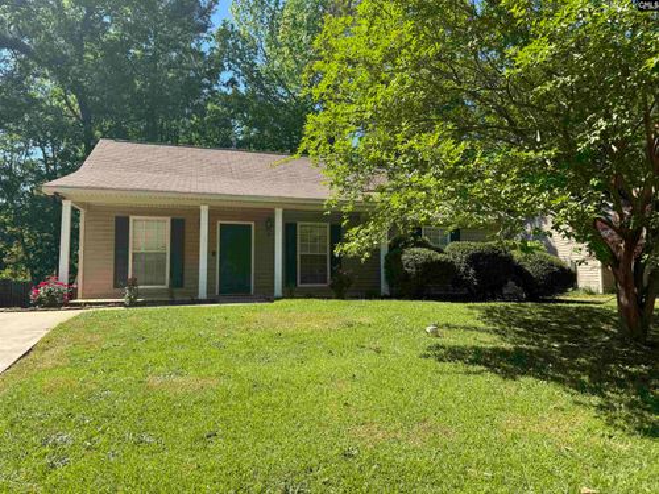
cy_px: 247
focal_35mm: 24
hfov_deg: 71.6
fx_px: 457
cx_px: 330
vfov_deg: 56.8
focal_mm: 6.76
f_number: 1.78
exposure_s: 1/1637
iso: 80
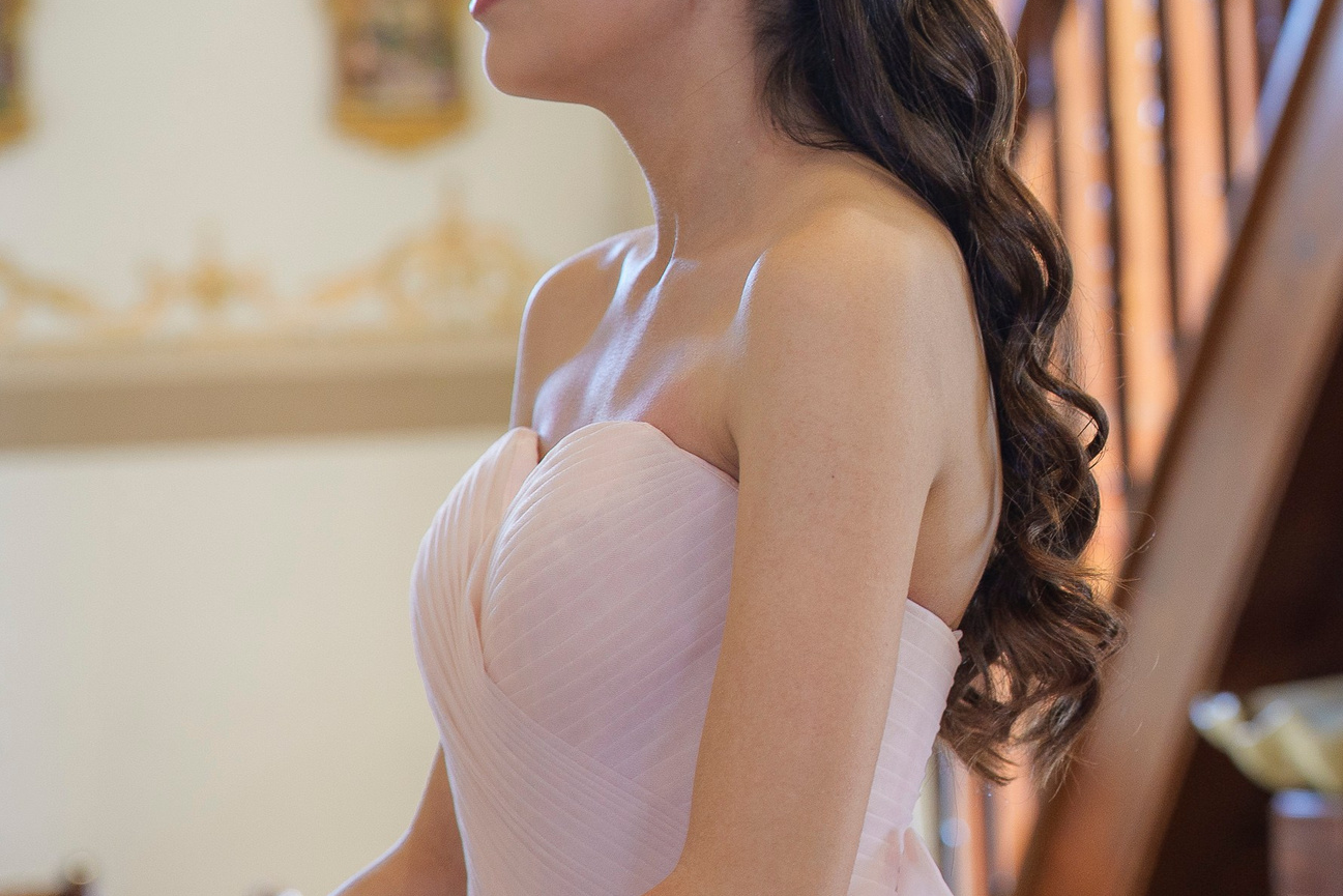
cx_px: 1324
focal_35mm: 148
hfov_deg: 13.7
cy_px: 240
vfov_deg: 9.3
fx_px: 5521
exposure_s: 1/60
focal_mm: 75
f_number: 3.5
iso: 1600
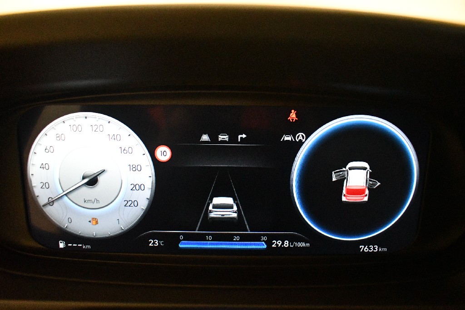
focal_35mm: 27
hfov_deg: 67.4
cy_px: 155
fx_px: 349
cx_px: 232
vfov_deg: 47.9
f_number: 3.5
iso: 10000
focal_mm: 18
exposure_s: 1/60
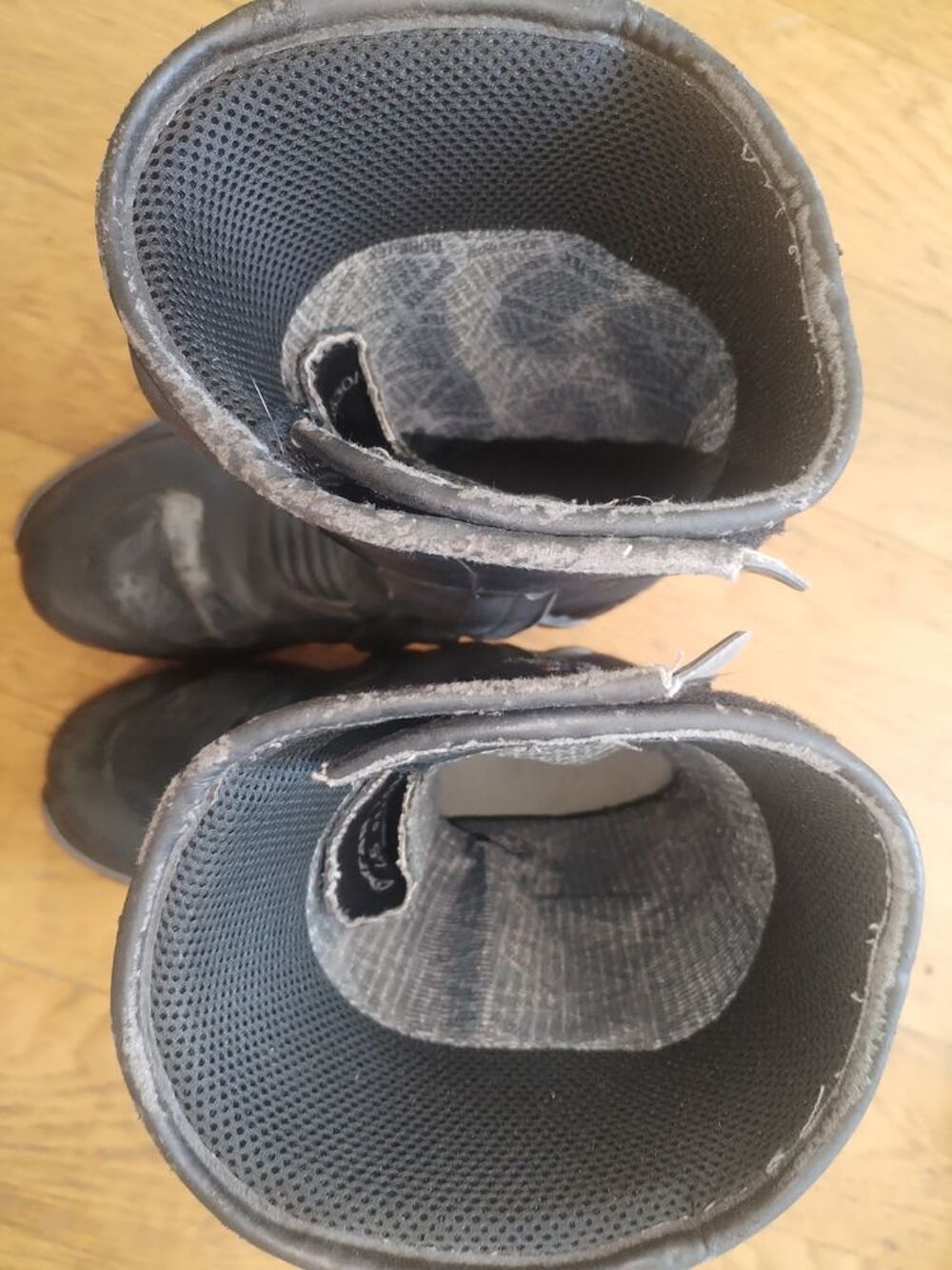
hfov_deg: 53.1
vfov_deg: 67.3
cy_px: 635
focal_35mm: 26
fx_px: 953
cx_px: 476
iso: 1345
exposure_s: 1/24
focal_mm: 4.75
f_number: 1.8
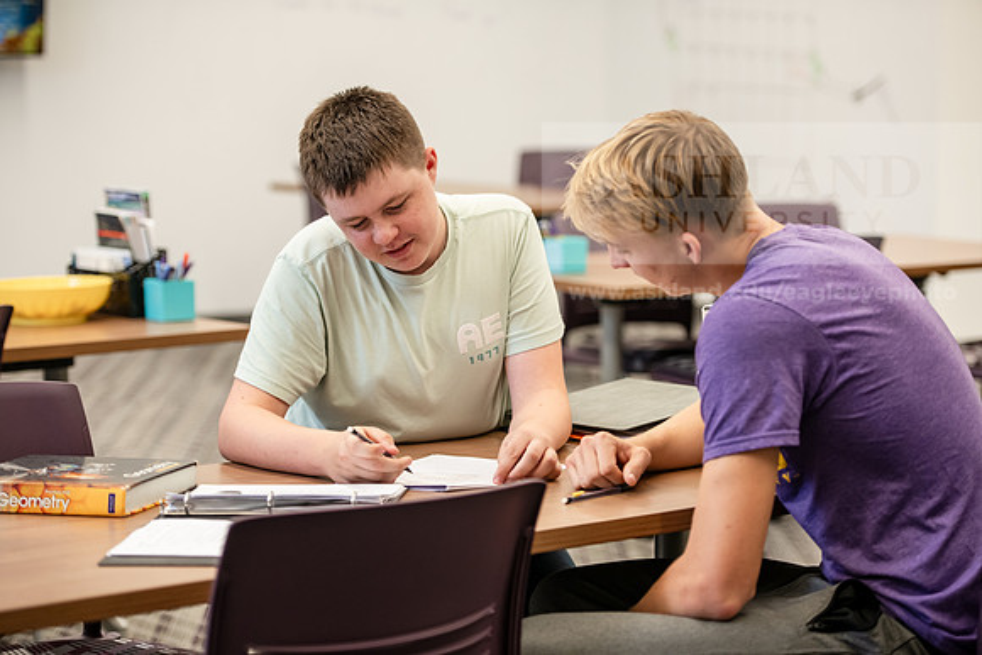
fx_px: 2510
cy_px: 328
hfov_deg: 22.1
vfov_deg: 14.9
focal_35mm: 92
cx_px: 491
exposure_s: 1/200
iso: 800
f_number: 2.8
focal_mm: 92
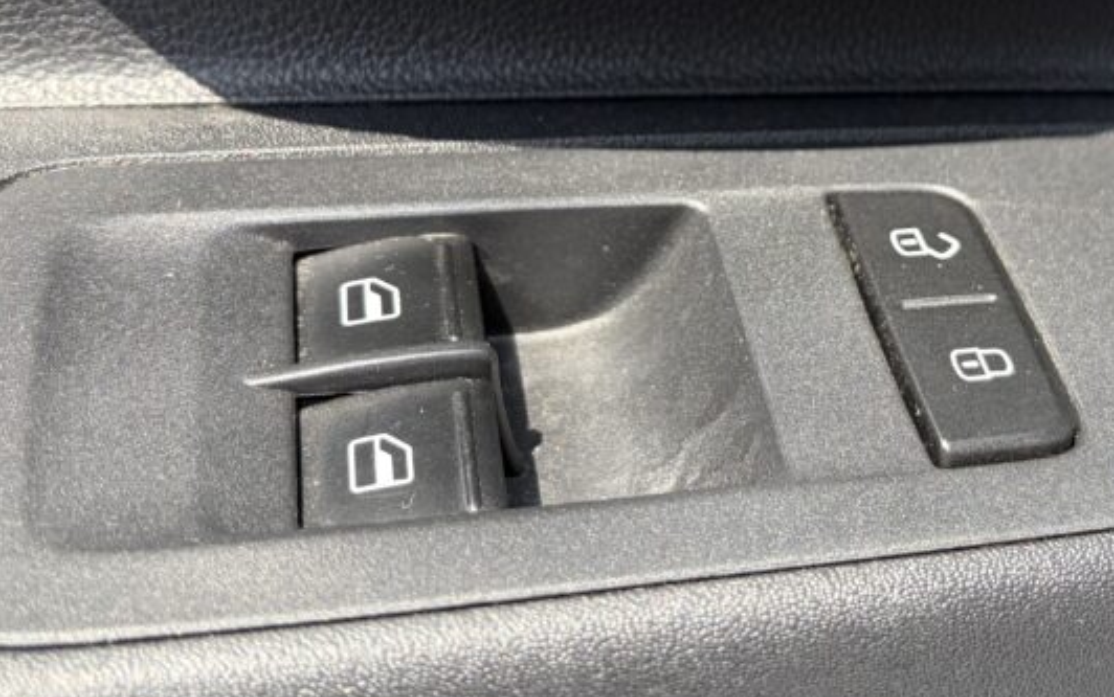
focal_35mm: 53
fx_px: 1610
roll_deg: -2.3
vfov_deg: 24.1
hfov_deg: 37.8
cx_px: 733
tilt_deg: -32.3
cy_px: 159
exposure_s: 1/820
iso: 64
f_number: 1.6
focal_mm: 5.96
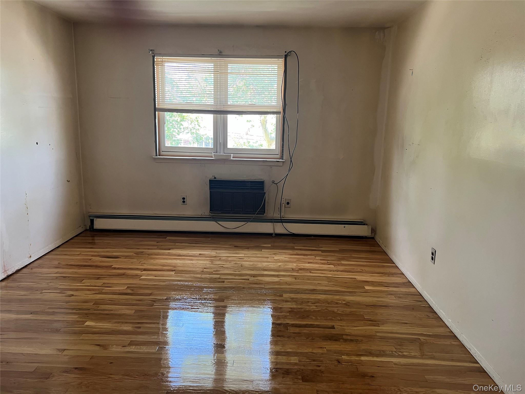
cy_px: 197
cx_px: 262
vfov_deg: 53.1
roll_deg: -1.4
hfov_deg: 67.3
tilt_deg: -11.2
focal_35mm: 26
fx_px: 394
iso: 200
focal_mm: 5.7
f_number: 1.5
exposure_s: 1/60
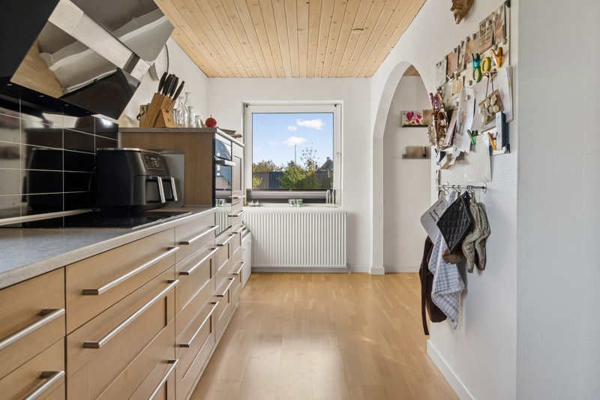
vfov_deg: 53.1
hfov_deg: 73.8
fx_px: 400
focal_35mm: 24
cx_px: 300
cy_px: 200
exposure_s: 1/60
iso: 200
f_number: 8
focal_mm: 16
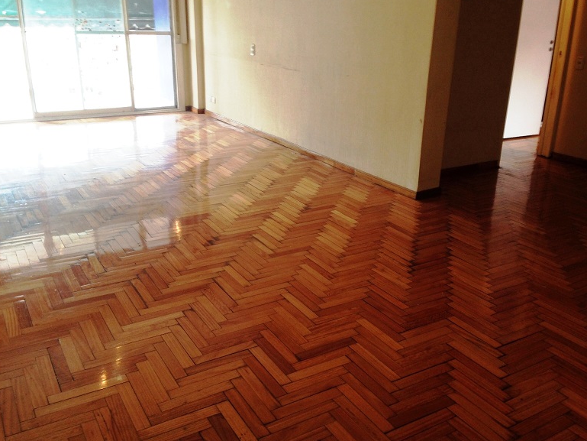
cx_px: 289
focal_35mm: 35
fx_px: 594
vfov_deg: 40.7
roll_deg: -0.2
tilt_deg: -18.8
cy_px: 211
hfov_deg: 52.6
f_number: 2.4
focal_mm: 4.12
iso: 50
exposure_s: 1/24
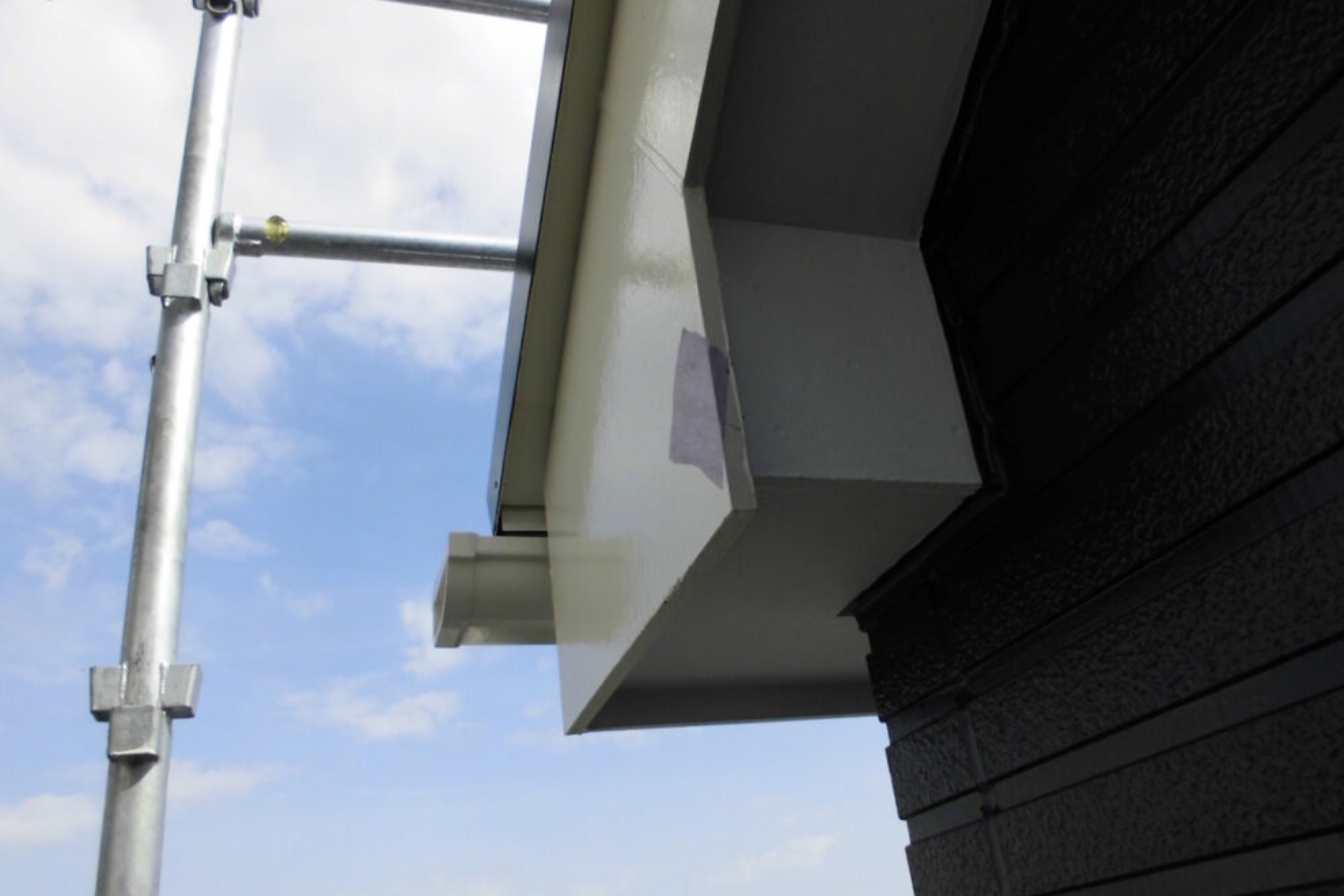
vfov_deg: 46.4
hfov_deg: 65.5
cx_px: 682
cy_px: 465
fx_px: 1045
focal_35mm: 28
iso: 100
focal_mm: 4.6
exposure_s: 1/640
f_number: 3.5
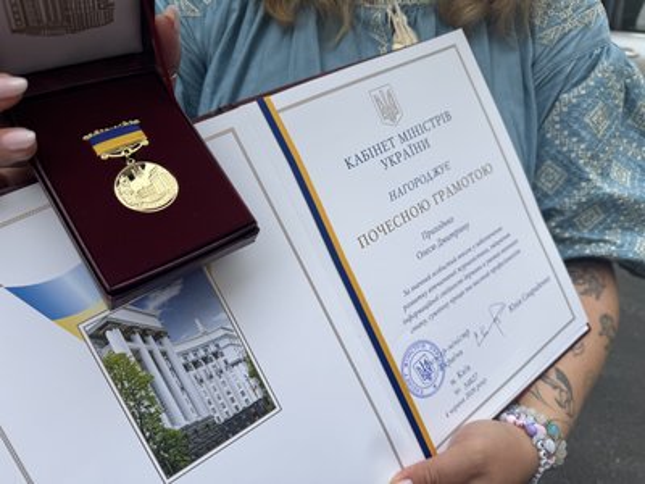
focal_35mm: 24
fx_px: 447
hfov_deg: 71.6
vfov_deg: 56.8
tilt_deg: -27.2
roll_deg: +1.8
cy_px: 242
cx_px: 322
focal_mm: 6.76
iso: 80
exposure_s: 1/1456
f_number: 1.78
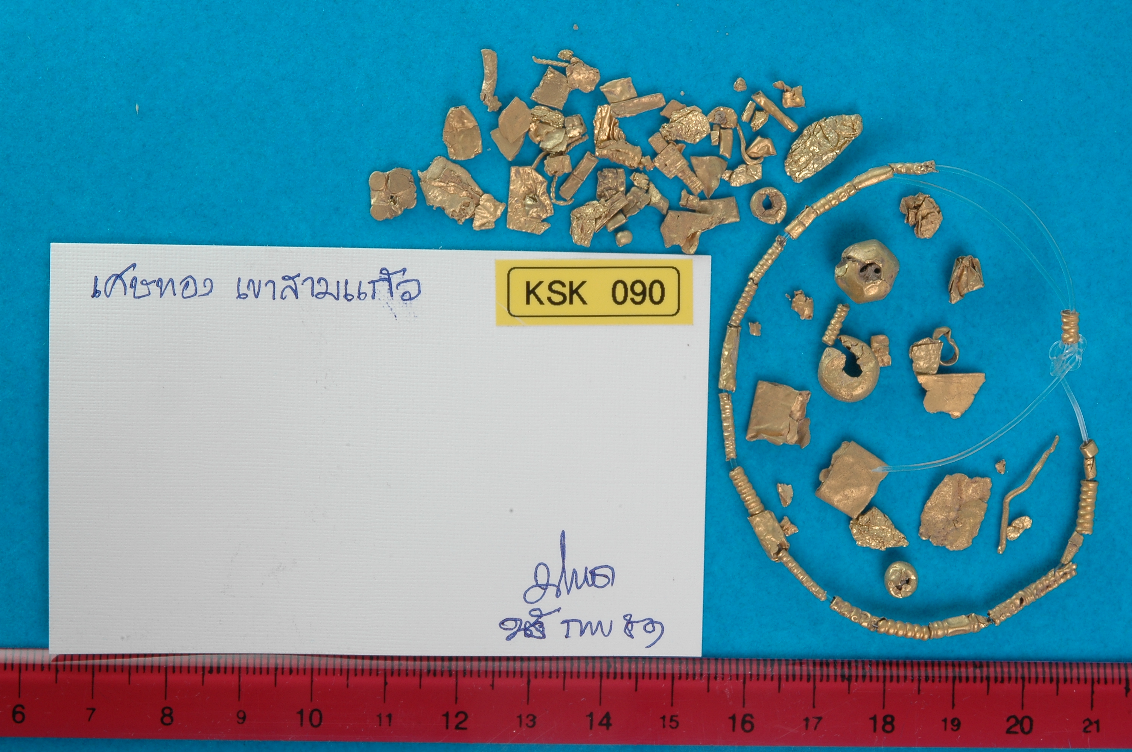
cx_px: 566
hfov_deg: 26.0
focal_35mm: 78
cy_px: 376
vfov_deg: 17.5
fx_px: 2450
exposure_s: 1/60
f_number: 29
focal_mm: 52
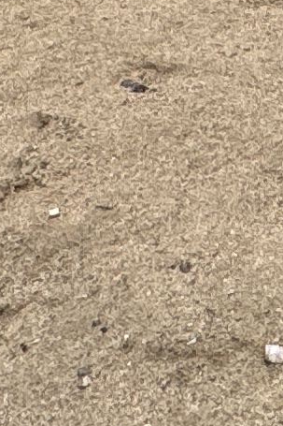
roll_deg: +0.6
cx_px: 710
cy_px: -666
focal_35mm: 129
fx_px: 1522
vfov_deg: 12.0
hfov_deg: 9.3
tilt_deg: -1.0
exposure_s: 1/462
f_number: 2.2
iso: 40
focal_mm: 2.22
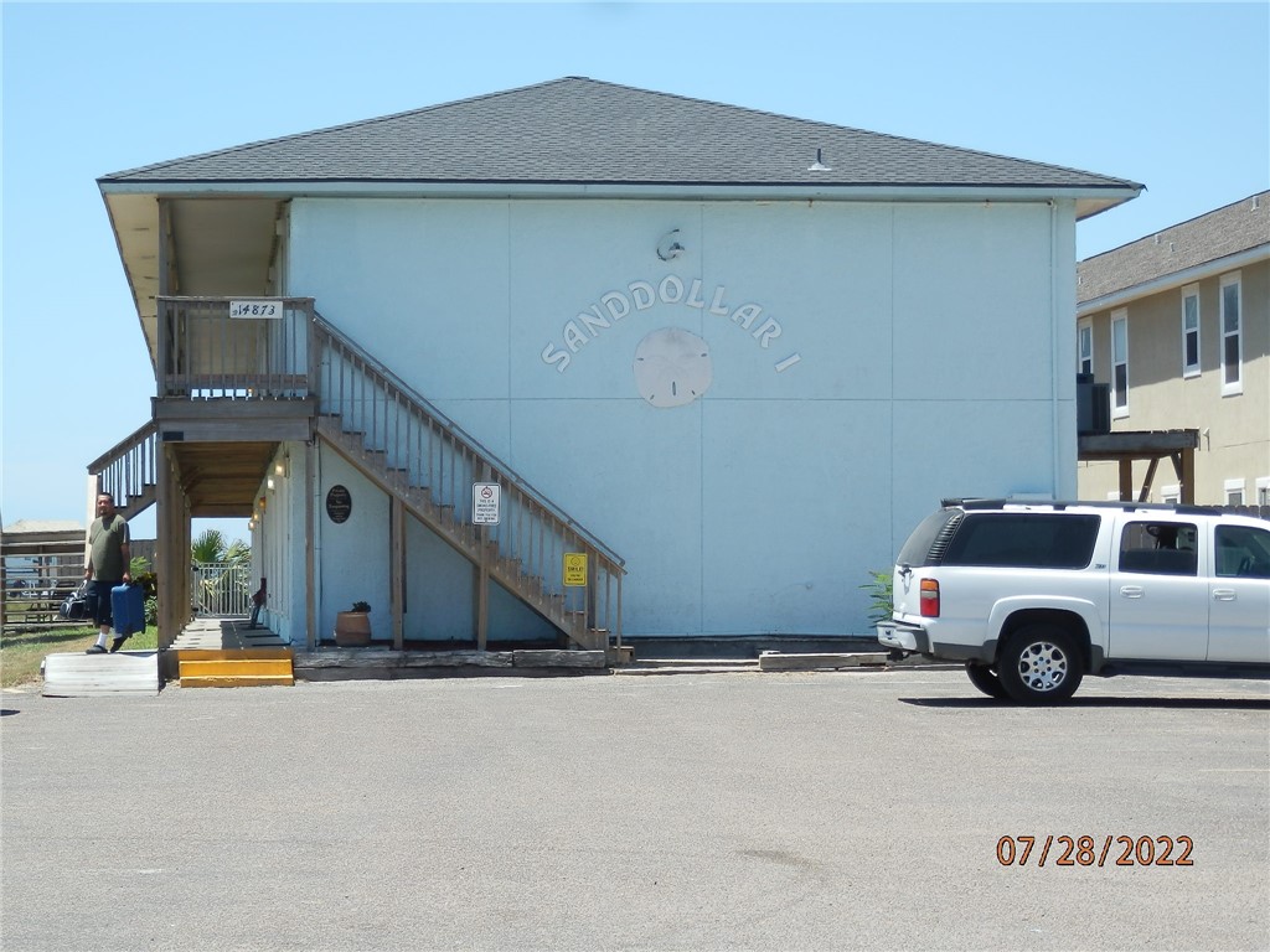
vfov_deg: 15.2
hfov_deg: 20.2
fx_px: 3559
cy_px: 476
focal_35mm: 97
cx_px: 635
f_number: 4.9
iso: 80
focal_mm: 17.3
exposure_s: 1/320
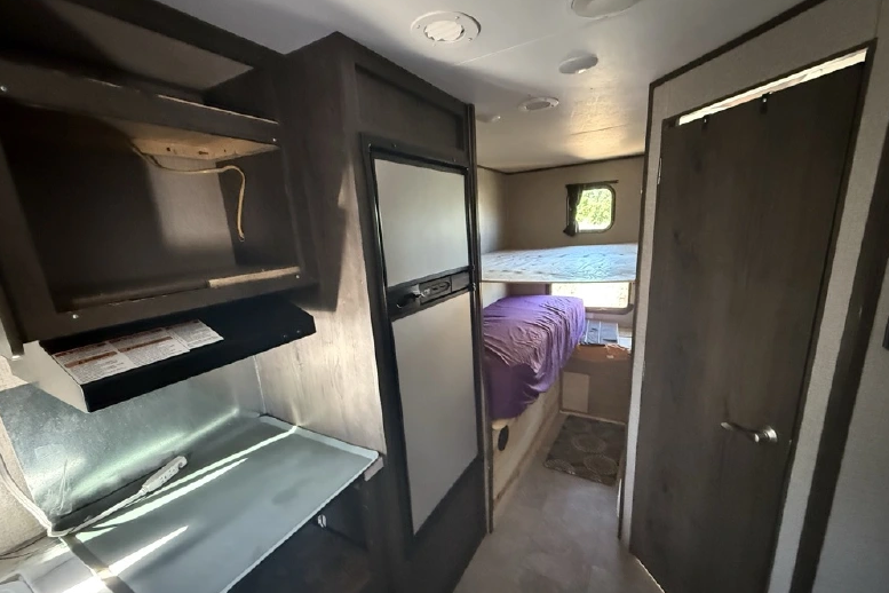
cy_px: 317
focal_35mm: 15
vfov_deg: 77.2
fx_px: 370
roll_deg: +2.5
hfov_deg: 100.4
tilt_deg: -14.5
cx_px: 454
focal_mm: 2.22
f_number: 2.2
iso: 1250
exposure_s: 1/60
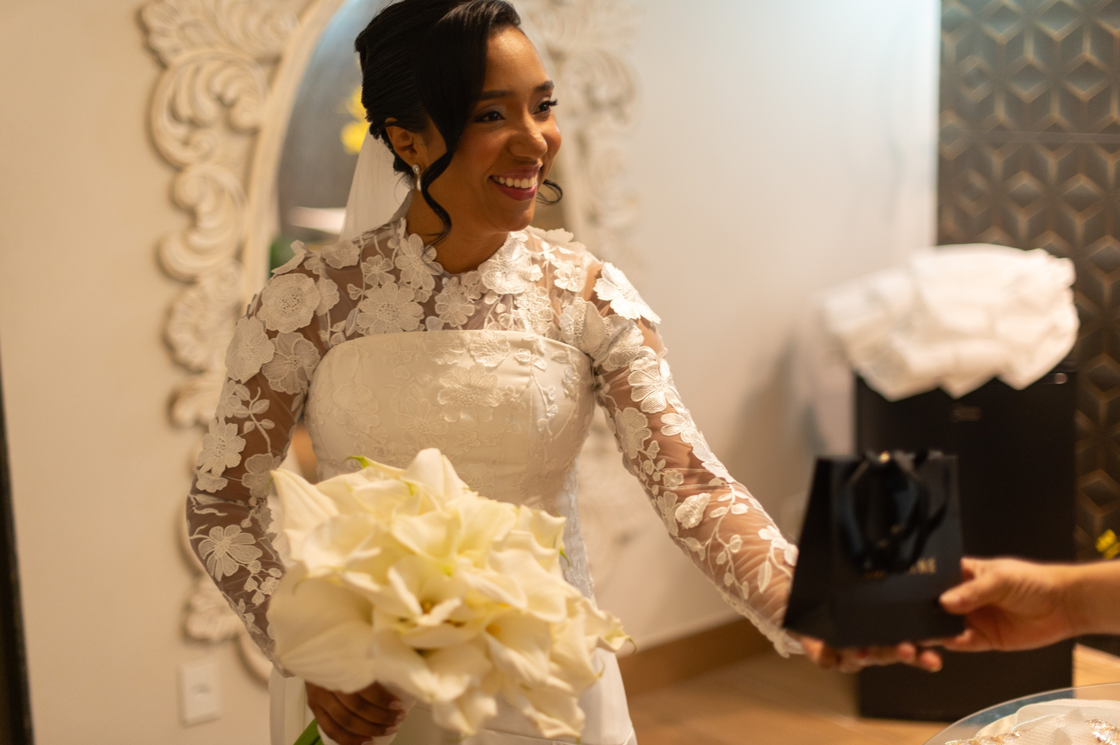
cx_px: 560
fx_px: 1554
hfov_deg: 39.6
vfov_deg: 27.0
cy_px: 372
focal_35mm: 50
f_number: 1.6
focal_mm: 50
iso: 800
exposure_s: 1/160
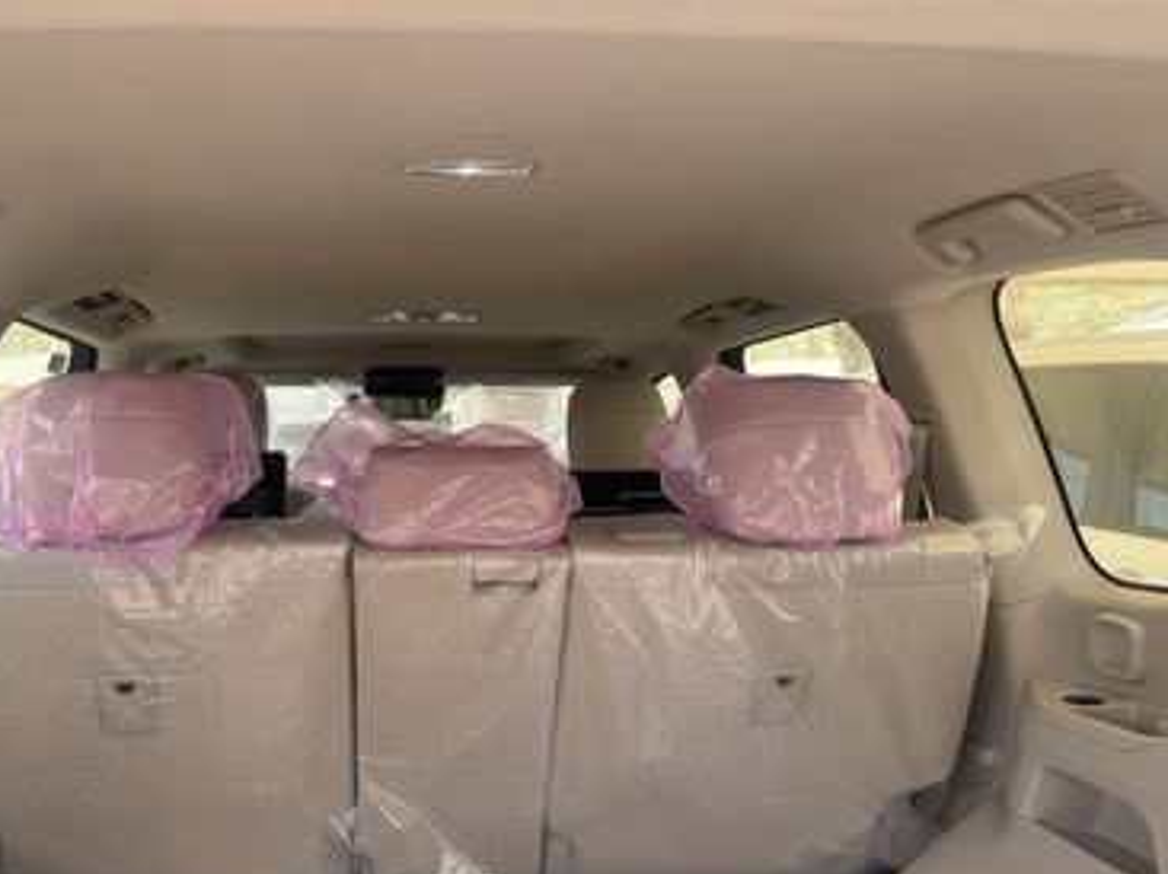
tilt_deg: -0.6
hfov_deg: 59.3
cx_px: 445
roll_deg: +0.7
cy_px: 435
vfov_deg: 46.7
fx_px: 1012
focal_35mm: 30
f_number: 1.78
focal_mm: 6.76
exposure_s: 1/562
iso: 80
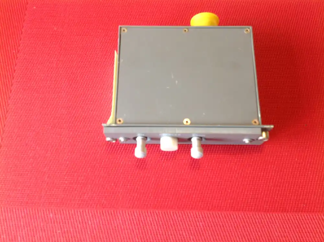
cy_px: 121
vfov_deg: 40.6
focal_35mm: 35
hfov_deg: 52.7
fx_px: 327
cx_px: 162
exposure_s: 1/15
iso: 64
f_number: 2.4
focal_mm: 4.28
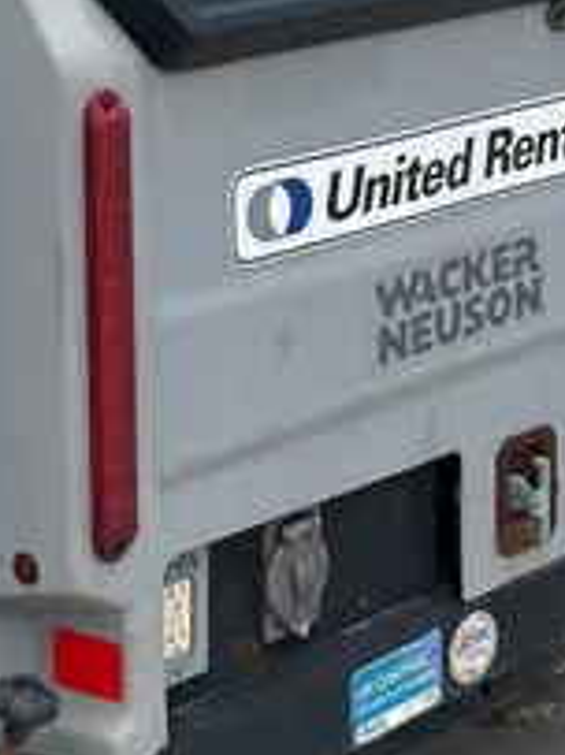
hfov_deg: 15.7
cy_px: -166
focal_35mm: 94
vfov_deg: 19.6
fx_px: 2048
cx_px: 204
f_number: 1.5
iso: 50
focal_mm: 5.7
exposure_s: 1/4274
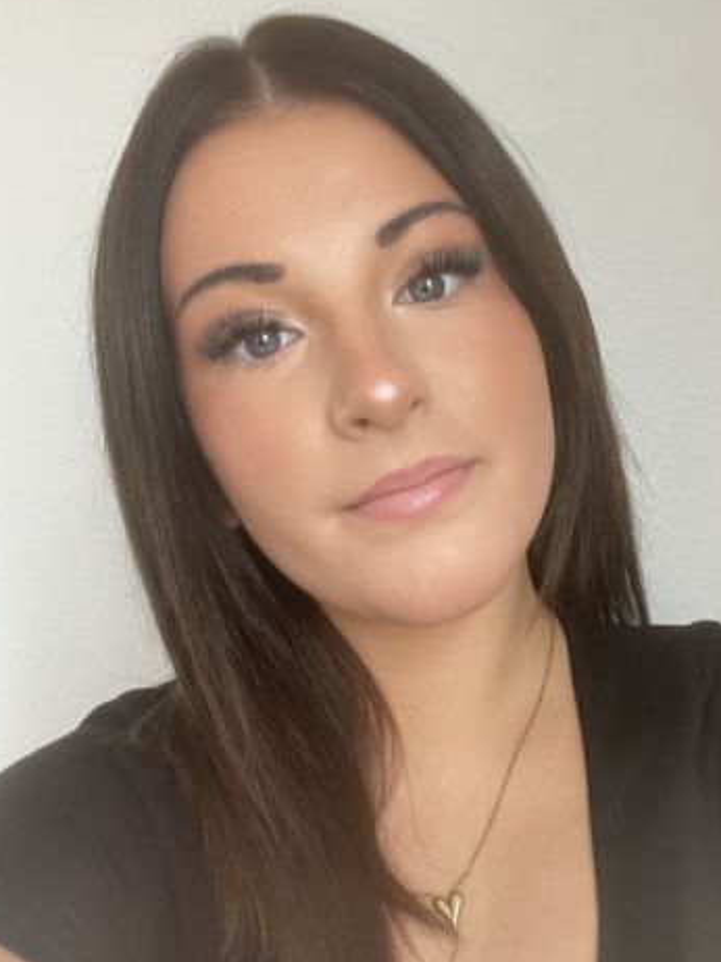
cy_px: 560
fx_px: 1084
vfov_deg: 47.7
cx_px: 444
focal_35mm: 39
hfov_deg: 36.6
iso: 250
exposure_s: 1/60
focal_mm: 2.71
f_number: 2.2
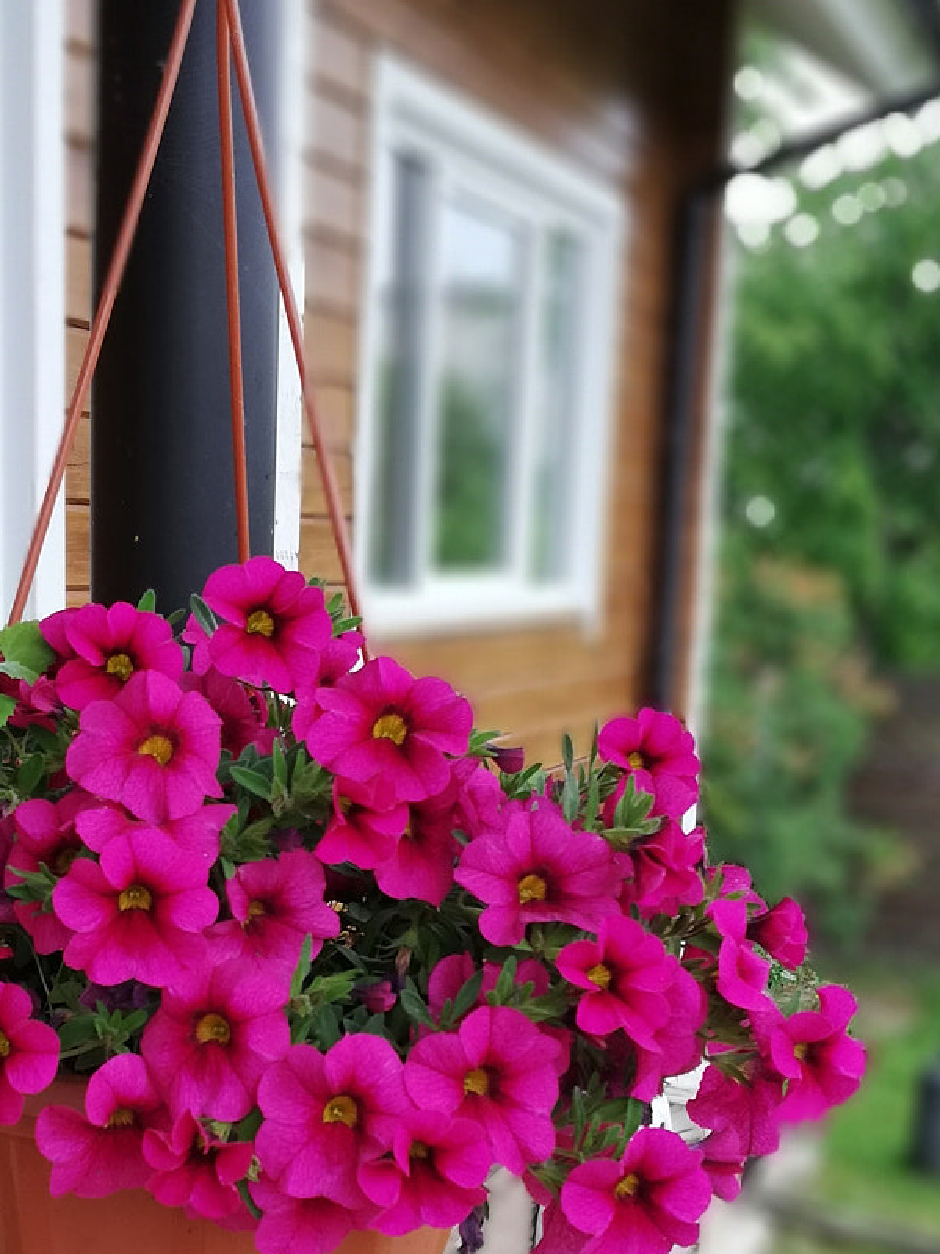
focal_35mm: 52
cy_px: 862
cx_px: 230
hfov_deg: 27.6
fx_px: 1883
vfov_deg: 36.3
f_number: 6.3
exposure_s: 1/120
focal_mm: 3.81
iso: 50
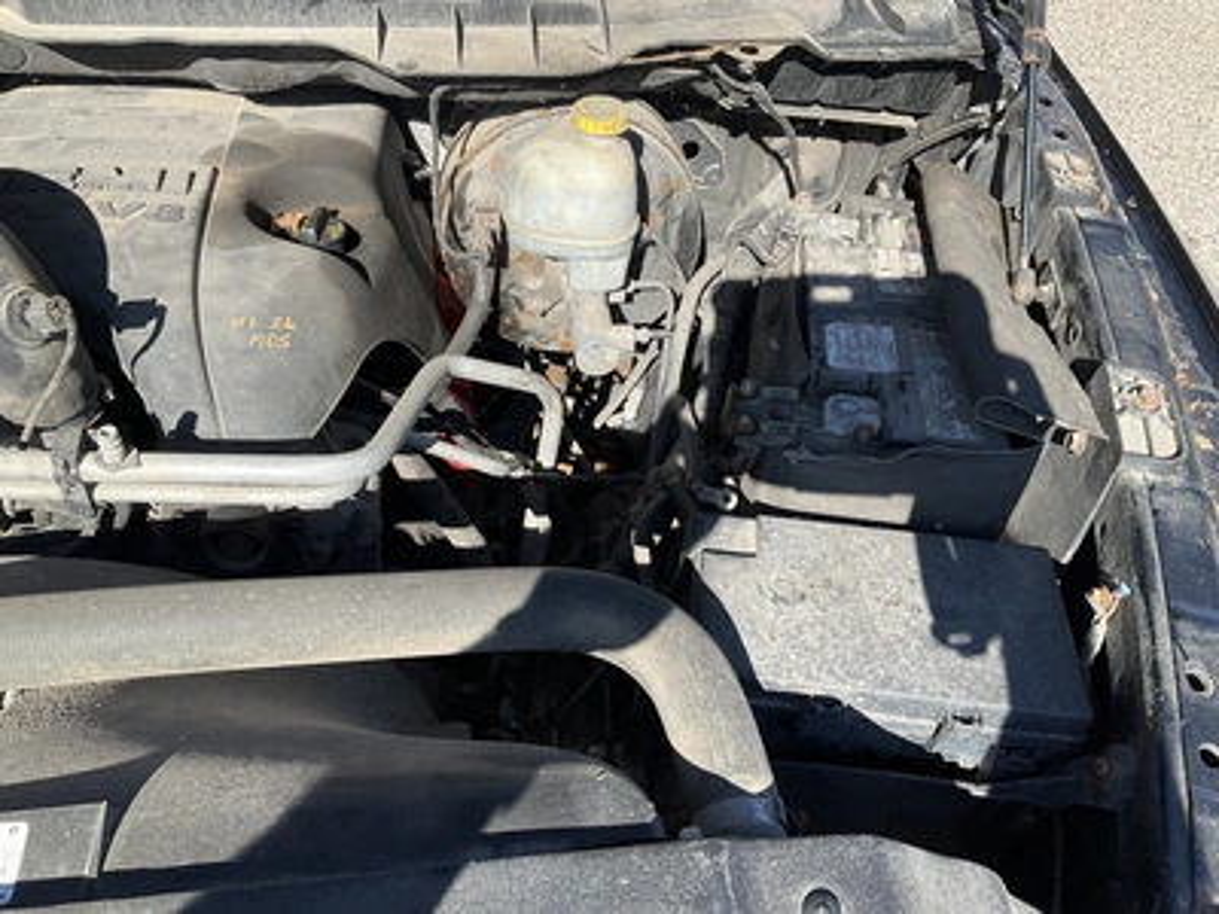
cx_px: 610
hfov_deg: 61.7
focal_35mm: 29
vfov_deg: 48.2
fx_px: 1021
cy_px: 457
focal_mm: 3
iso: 25
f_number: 1.8
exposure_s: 1/804
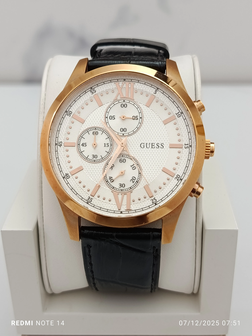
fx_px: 466
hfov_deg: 30.3
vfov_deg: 39.7
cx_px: 126
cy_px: 168
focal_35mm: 48
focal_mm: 5.24
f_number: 1.7
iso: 282
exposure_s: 1/100
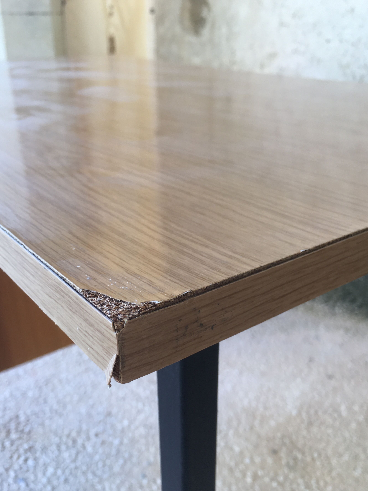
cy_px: 271
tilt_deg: -27.0
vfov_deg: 55.2
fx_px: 468
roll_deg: -1.4
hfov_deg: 42.9
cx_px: 189
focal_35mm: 33
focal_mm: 4.15
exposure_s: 1/50
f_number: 2.2
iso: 25
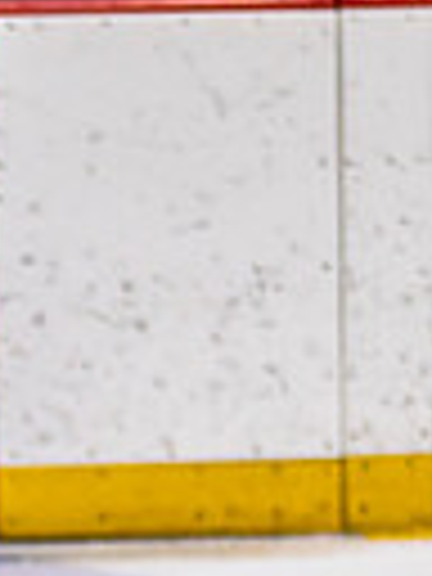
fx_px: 15641
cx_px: -450
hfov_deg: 1.6
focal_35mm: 940
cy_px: 908
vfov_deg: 2.1
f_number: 2.8
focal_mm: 123
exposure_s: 1/640
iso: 500
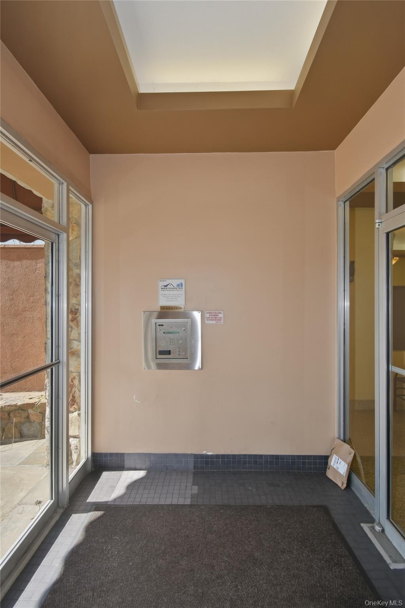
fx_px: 253
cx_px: 202
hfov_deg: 77.3
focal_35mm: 15
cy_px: 304
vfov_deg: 100.4
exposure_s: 1/125
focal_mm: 10
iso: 160
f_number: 5.6
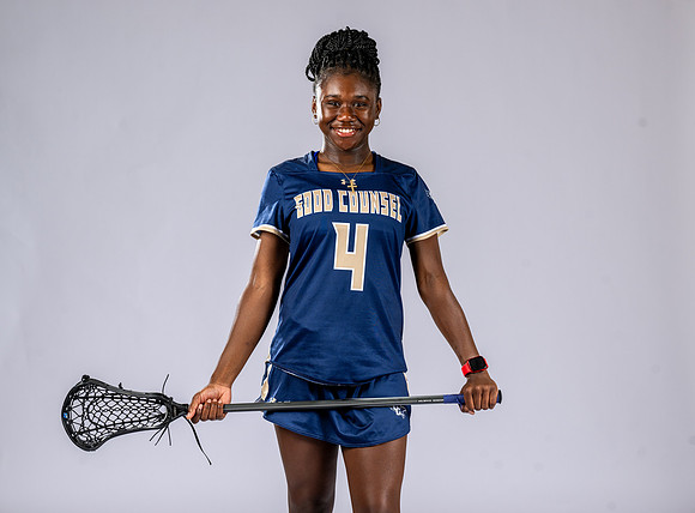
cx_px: 348
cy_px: 256
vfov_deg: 12.4
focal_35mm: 118
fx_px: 2352
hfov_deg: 16.8
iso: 250
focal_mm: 110
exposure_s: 1/200
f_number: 6.3
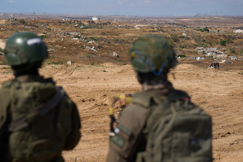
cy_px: 83
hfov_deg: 26.9
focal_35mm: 75
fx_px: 506
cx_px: 86
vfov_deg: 18.2
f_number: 2.8
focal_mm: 57
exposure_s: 1/1250
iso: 50
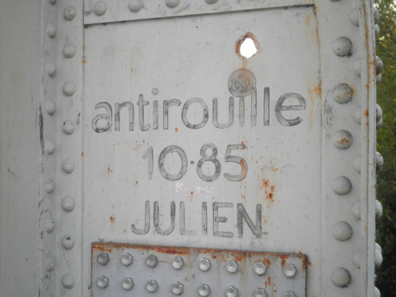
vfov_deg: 30.9
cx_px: 198
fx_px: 538
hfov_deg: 40.4
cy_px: 148
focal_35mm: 47
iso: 64
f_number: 3.4
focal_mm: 8.3
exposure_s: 1/320
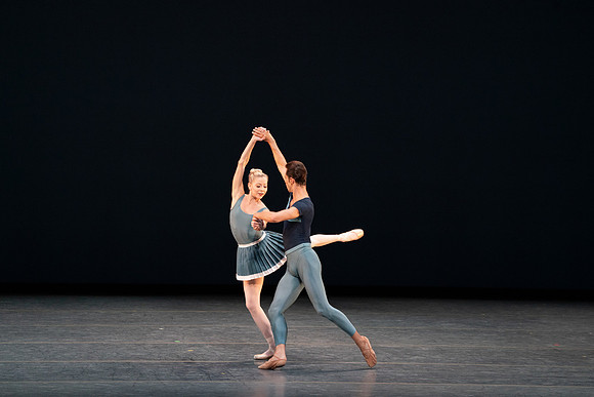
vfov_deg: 5.1
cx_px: 297
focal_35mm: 268
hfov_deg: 7.7
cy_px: 198
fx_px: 4423
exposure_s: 1/400
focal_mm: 268
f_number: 7.1
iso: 5000
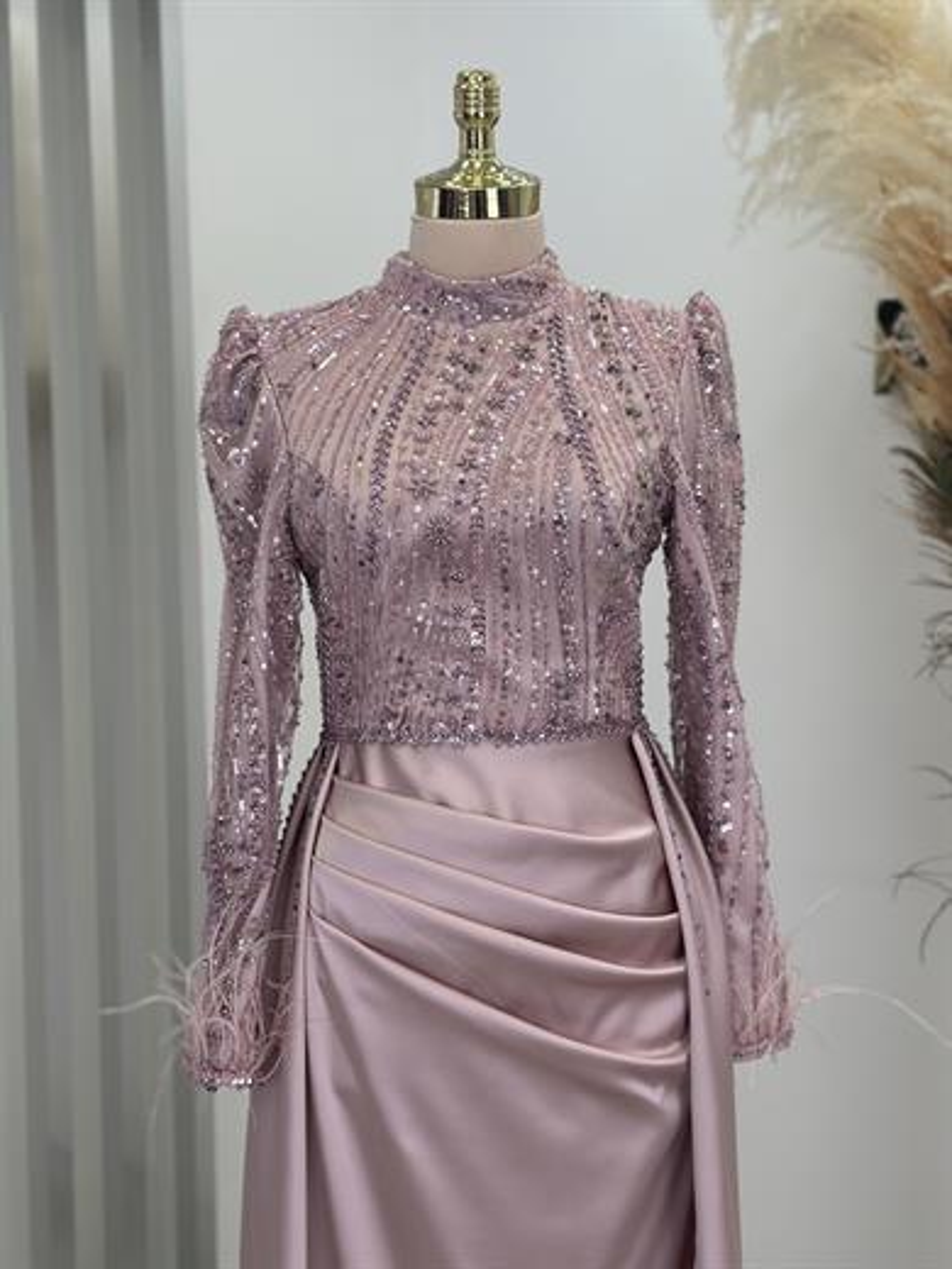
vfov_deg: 39.7
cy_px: 634
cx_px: 476
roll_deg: +0.6
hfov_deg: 30.3
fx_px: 1760
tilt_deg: -4.6
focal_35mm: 48
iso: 80
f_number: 1.78
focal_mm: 6.86
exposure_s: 1/516
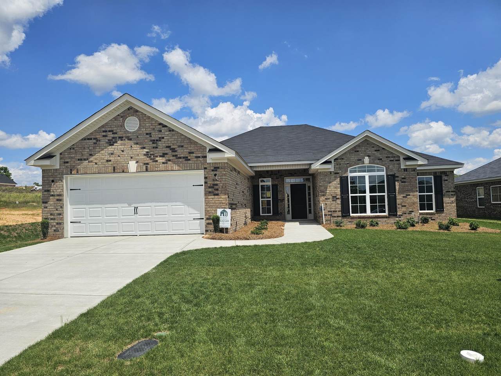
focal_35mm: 23
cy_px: 188
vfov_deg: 58.9
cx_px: 250
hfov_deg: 73.9
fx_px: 333
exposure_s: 1/1770
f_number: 1.7
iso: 12
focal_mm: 6.3
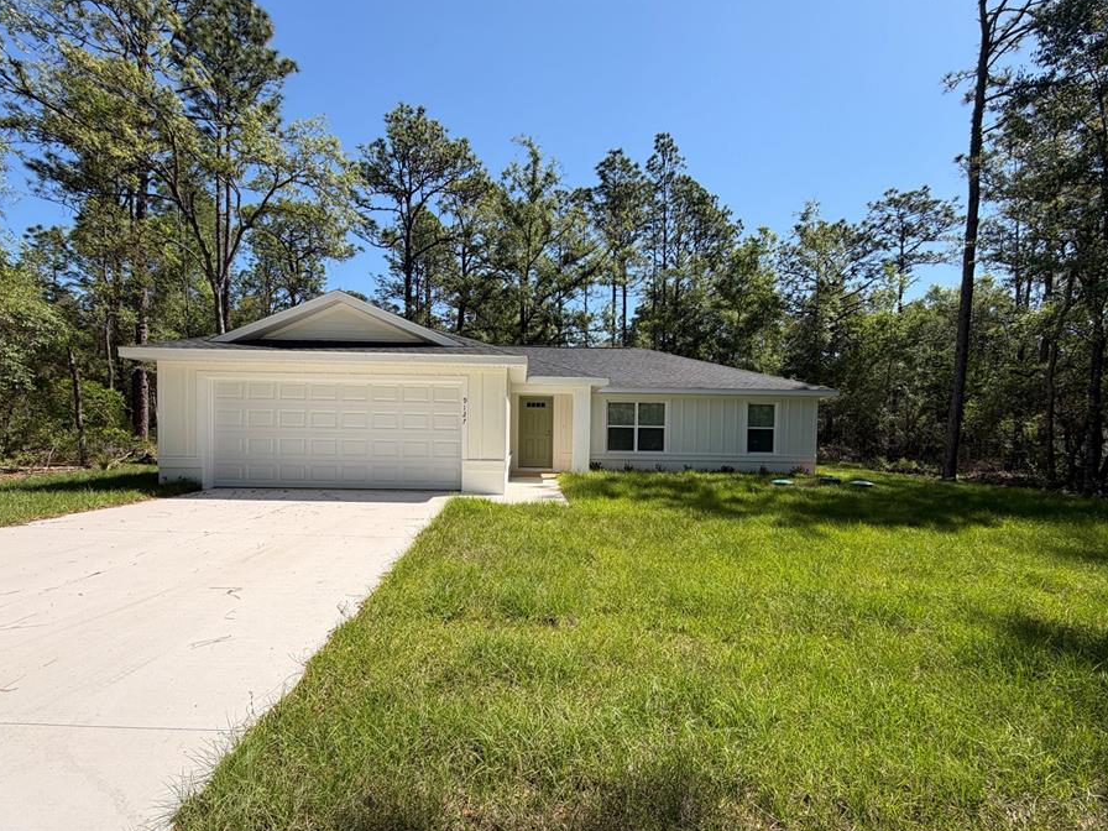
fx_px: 512
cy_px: 449
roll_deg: +0.2
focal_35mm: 16
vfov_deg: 78.0
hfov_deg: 94.5
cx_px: 543
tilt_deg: -0.7
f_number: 2.2
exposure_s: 1/770
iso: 20
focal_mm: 2.22
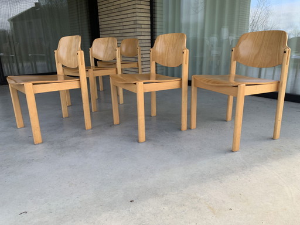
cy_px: 112
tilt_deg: -17.1
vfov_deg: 53.1
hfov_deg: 67.3
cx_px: 150
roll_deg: -0.8
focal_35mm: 26
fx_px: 225
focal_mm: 4.25
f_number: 1.8
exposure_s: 1/286
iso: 25
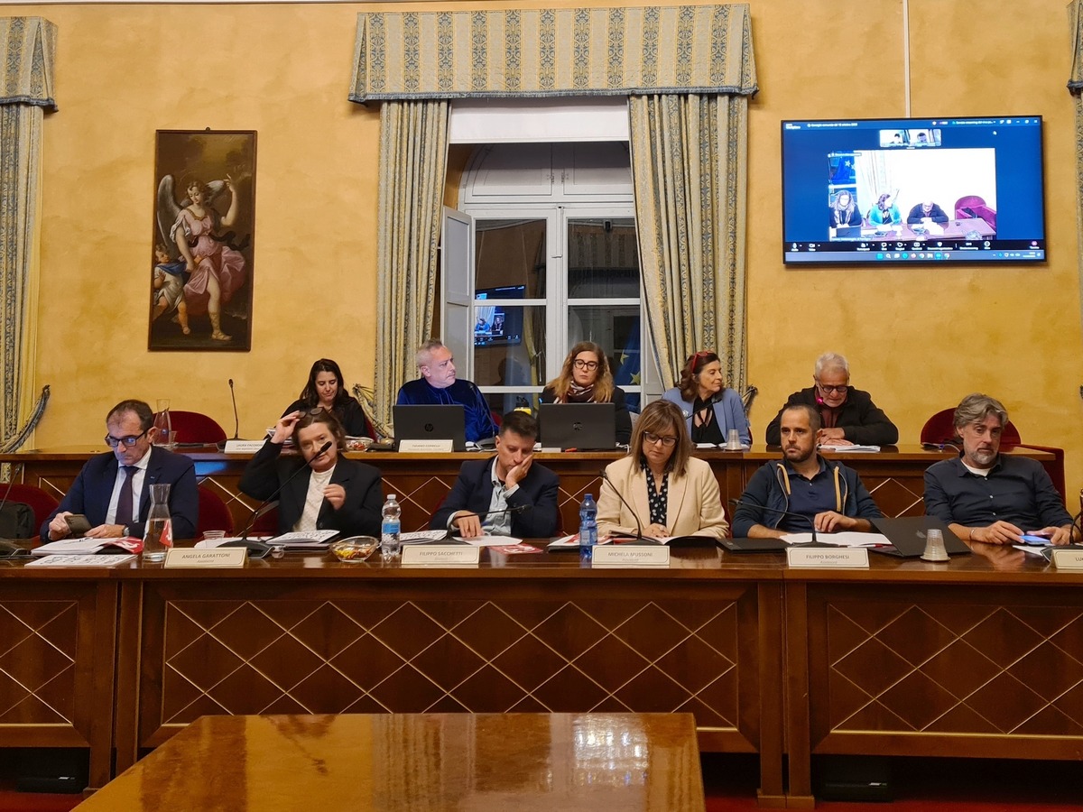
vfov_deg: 53.1
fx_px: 813
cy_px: 406
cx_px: 542
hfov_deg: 67.3
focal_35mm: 26
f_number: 1.8
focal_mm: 5.4
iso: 400
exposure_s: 1/50
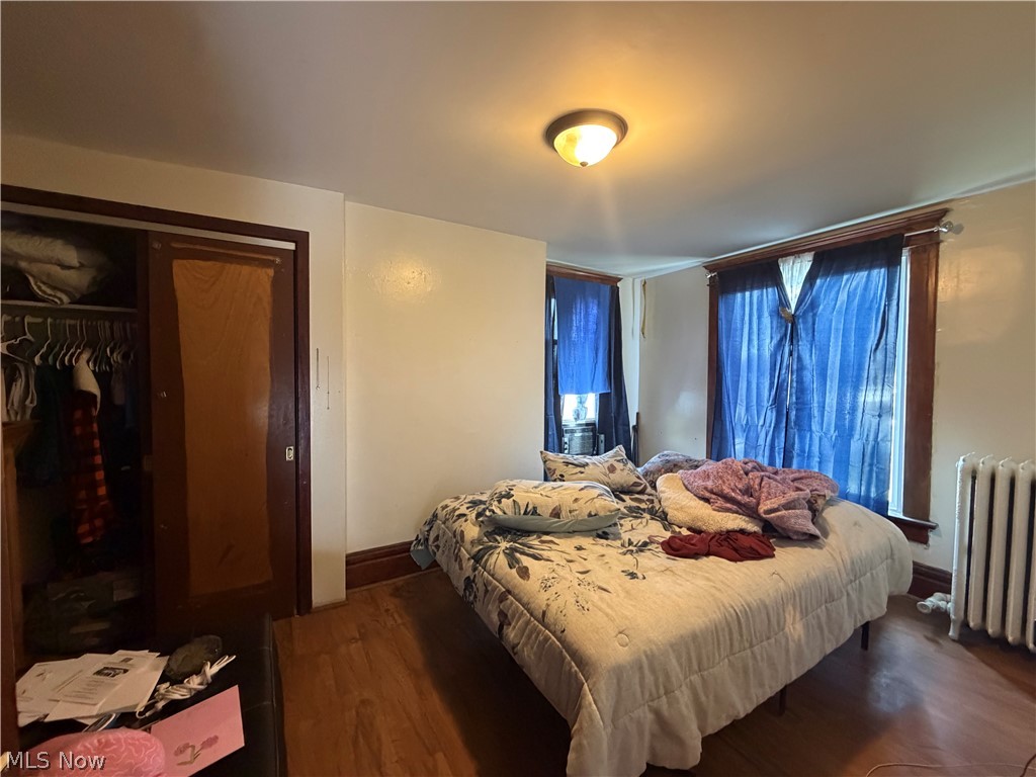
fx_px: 419
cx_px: 518
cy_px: 388
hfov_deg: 102.1
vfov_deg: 85.7
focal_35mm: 14
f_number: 2.2
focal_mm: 2.22
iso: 640
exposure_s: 1/60
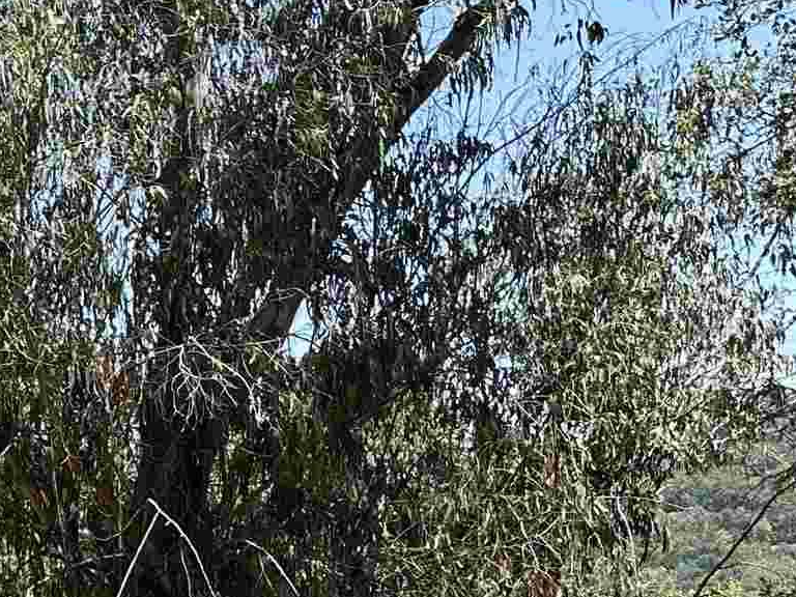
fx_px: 2208
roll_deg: +2.5
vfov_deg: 14.6
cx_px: -202
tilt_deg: -5.8
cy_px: 836
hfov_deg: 19.1
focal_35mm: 96
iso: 80
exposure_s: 1/1393
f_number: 1.78
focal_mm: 6.86
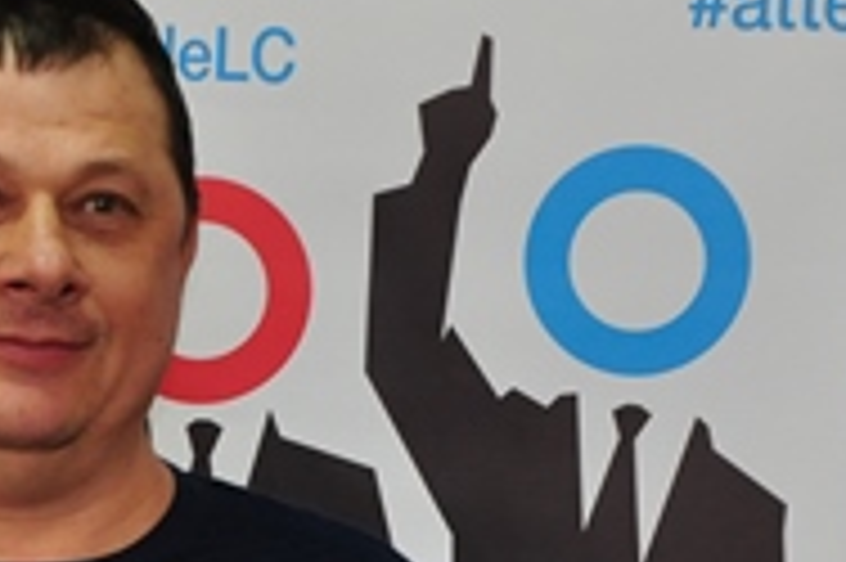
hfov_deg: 4.8
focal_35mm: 432
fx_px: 10143
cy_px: 717
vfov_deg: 3.2
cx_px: 306
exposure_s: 1/60
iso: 800
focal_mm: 90
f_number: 8
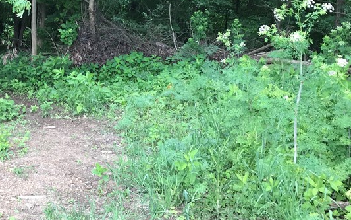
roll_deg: -1.8
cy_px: 44
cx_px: 90
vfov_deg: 22.4
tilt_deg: -10.7
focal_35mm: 57
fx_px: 545
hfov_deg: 35.0
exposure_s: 1/60
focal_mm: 3.99
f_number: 1.8
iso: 25
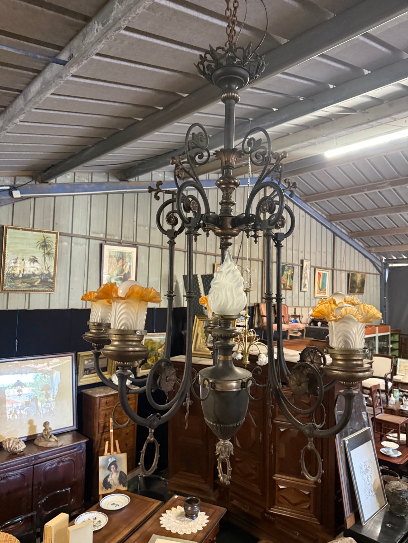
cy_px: 272
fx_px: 377
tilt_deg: +3.4
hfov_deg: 56.8
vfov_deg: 71.6
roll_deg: -2.5
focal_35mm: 24
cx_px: 204
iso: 800
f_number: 1.78
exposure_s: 1/33
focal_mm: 6.76
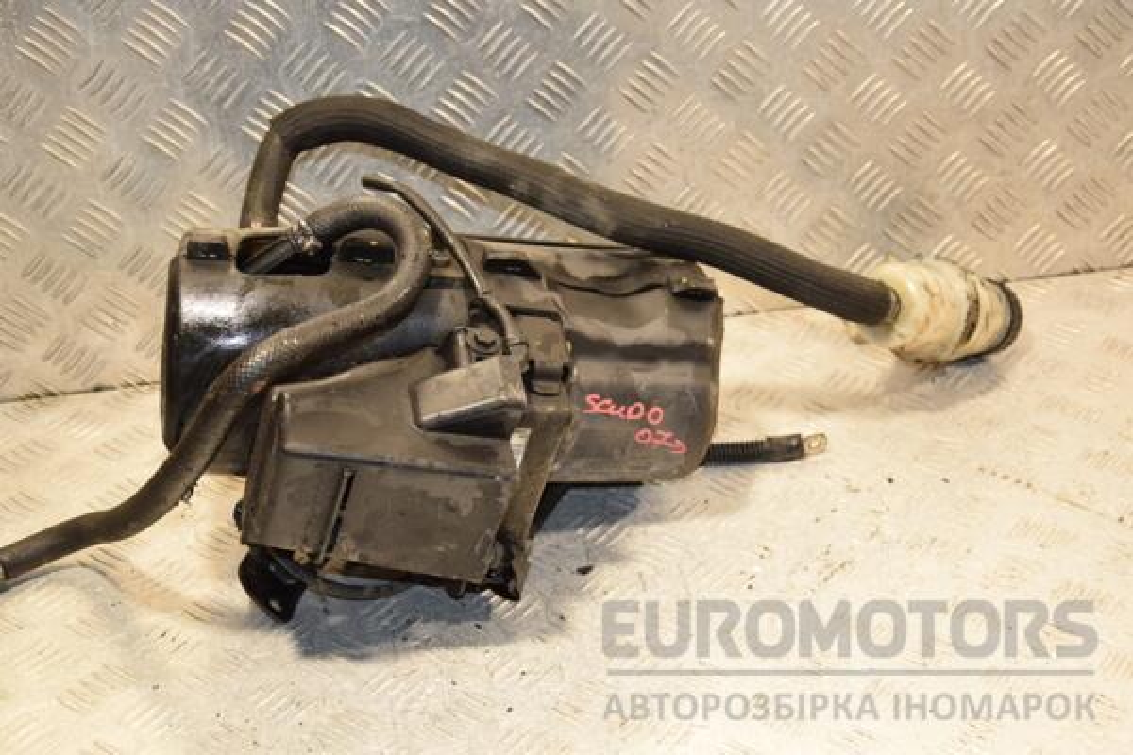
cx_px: 566
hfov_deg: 33.4
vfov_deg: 22.6
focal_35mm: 60
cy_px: 378
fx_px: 1888
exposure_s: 1/200
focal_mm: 40
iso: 800
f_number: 5
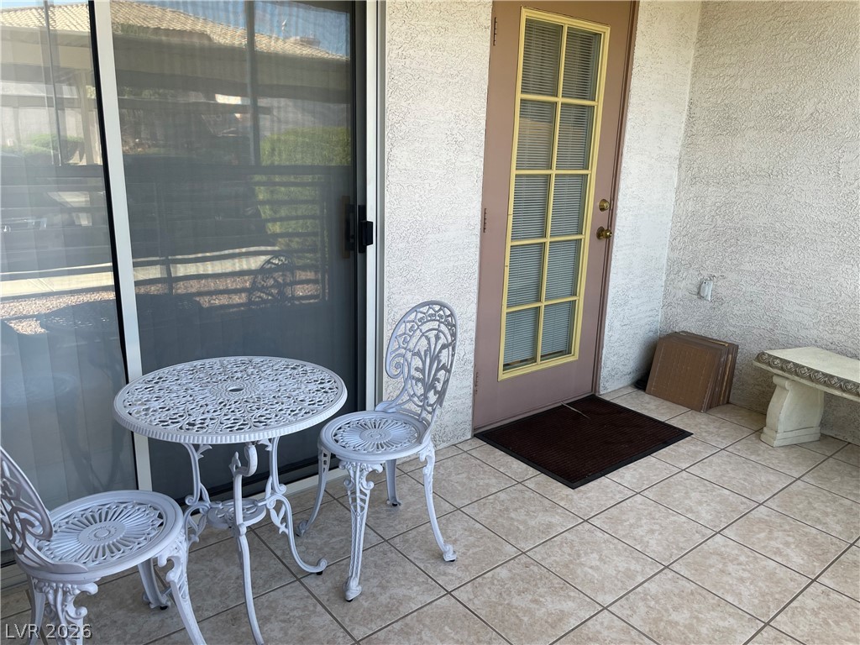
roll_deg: -1.4
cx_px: 430
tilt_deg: -14.4
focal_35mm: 26
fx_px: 646
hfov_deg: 67.3
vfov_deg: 53.1
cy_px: 322
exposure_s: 1/121
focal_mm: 4.2
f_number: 1.6
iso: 50
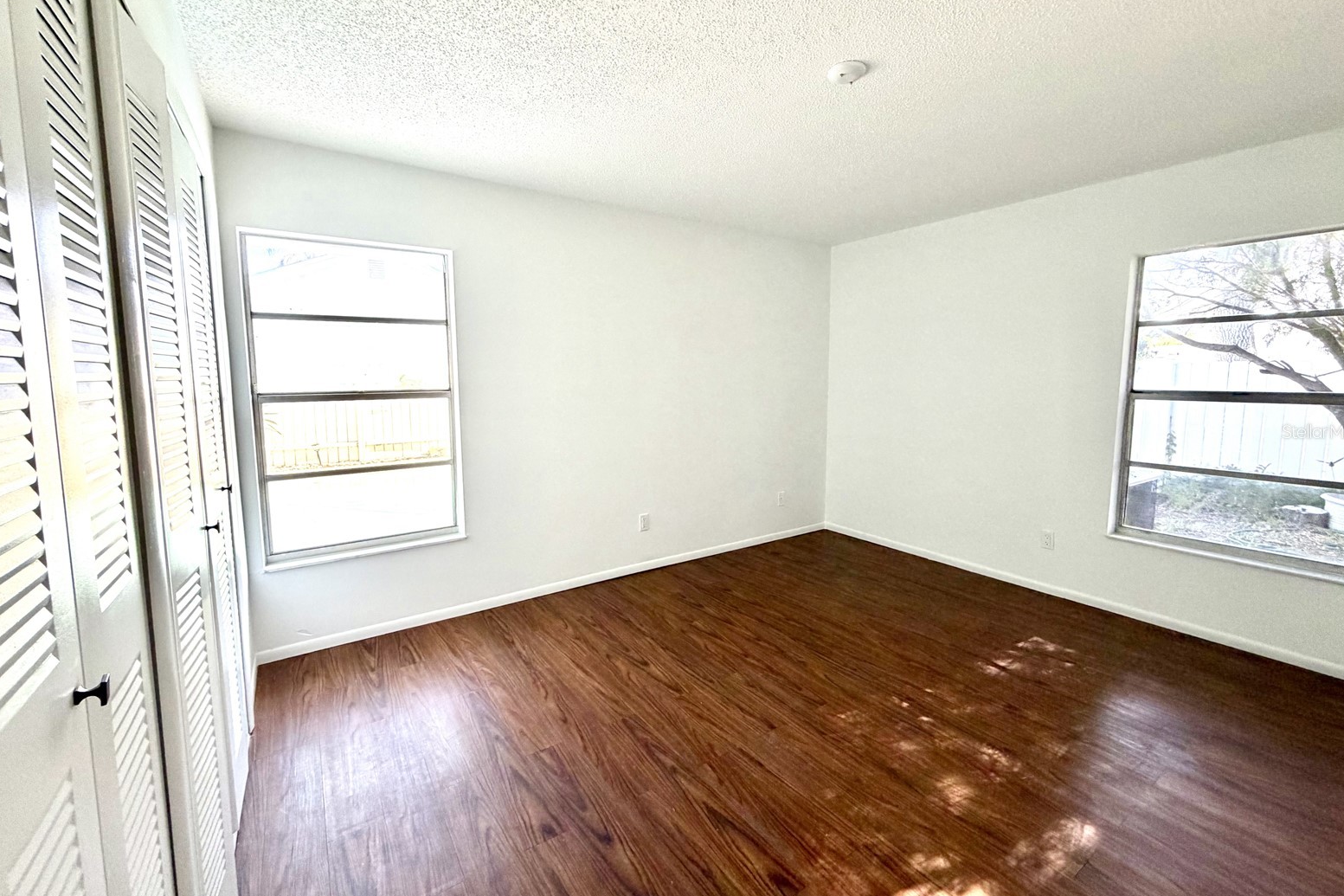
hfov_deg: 100.4
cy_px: 431
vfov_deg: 77.3
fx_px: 560
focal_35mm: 15
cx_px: 672
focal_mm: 2.22
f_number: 2.2
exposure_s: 1/121
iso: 200
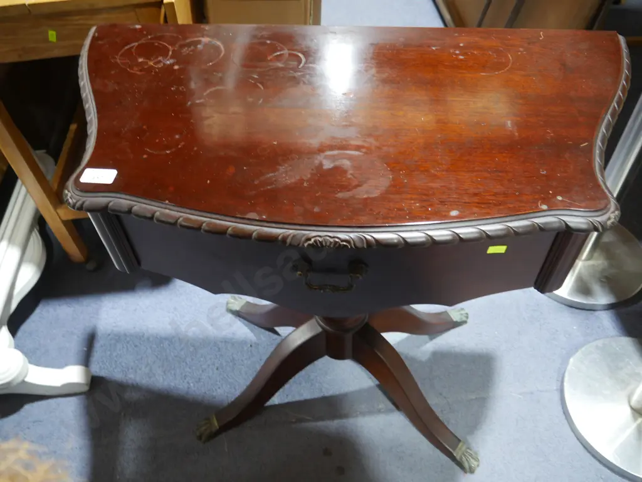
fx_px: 519
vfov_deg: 49.7
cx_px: 321
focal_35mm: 28
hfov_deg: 63.4
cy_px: 241
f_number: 3.5
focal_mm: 14
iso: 1000
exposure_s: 1/60
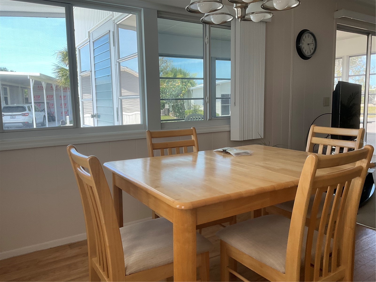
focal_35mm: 29
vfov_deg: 48.2
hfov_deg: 61.7
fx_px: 315
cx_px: 188
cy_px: 141
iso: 50
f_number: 1.8
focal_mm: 3
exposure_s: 1/120
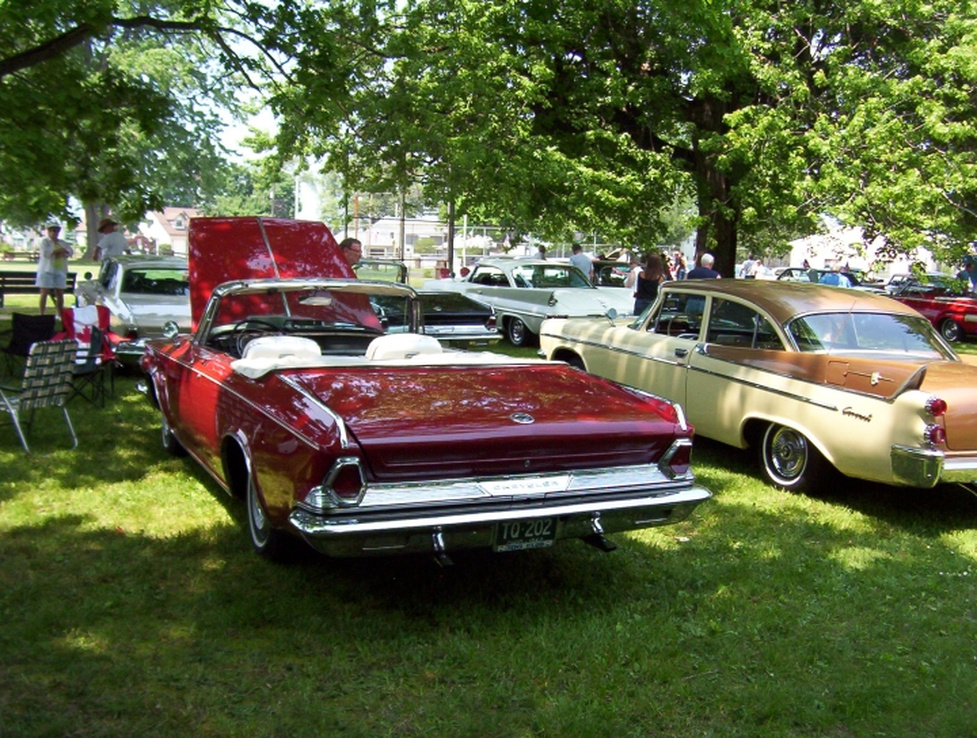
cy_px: 369
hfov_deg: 51.2
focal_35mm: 36
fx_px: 1019
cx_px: 488
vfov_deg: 39.8
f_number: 2.76
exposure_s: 1/706
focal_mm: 5.54
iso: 100
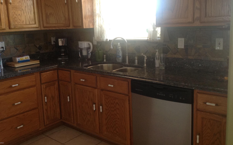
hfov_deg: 51.5
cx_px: 115
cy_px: 60
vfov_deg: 33.5
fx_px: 241
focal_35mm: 38
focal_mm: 4.28
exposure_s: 1/15
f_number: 2.4
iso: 125
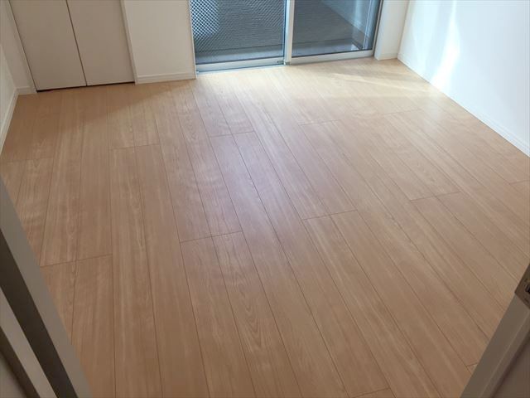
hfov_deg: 61.7
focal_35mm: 29
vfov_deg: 48.2
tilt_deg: -36.7
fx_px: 444
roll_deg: -0.3
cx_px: 265
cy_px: 199
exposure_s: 1/120
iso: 64
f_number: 2.2
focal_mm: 4.15
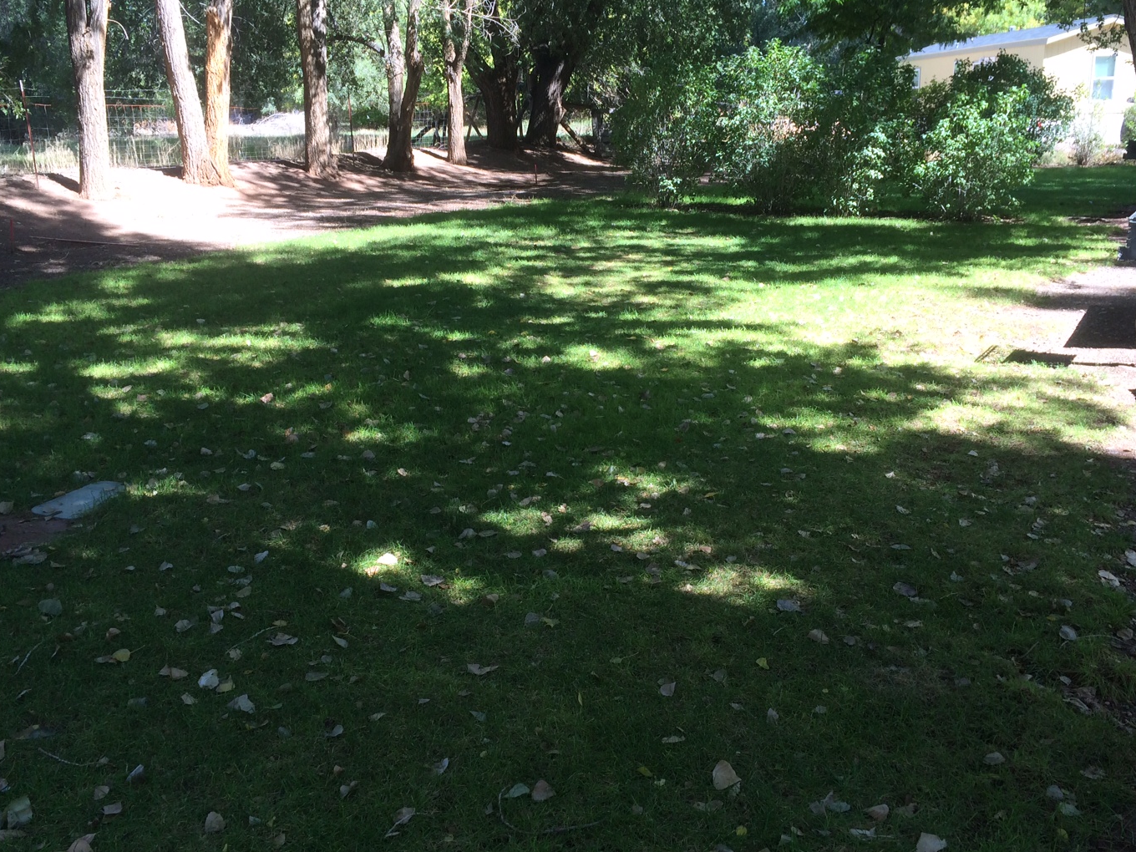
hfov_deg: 51.4
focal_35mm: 36
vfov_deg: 39.7
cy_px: 426
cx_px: 565
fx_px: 1181
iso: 32
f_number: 2.2
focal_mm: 4.12
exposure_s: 1/277
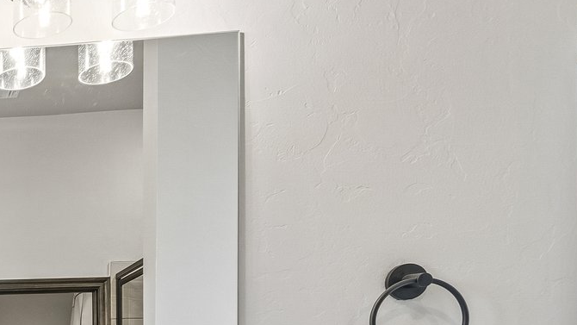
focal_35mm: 48
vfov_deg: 22.0
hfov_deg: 29.1
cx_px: -265
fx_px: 734
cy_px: 440
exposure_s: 1/60
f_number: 6.3
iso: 200
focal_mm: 10
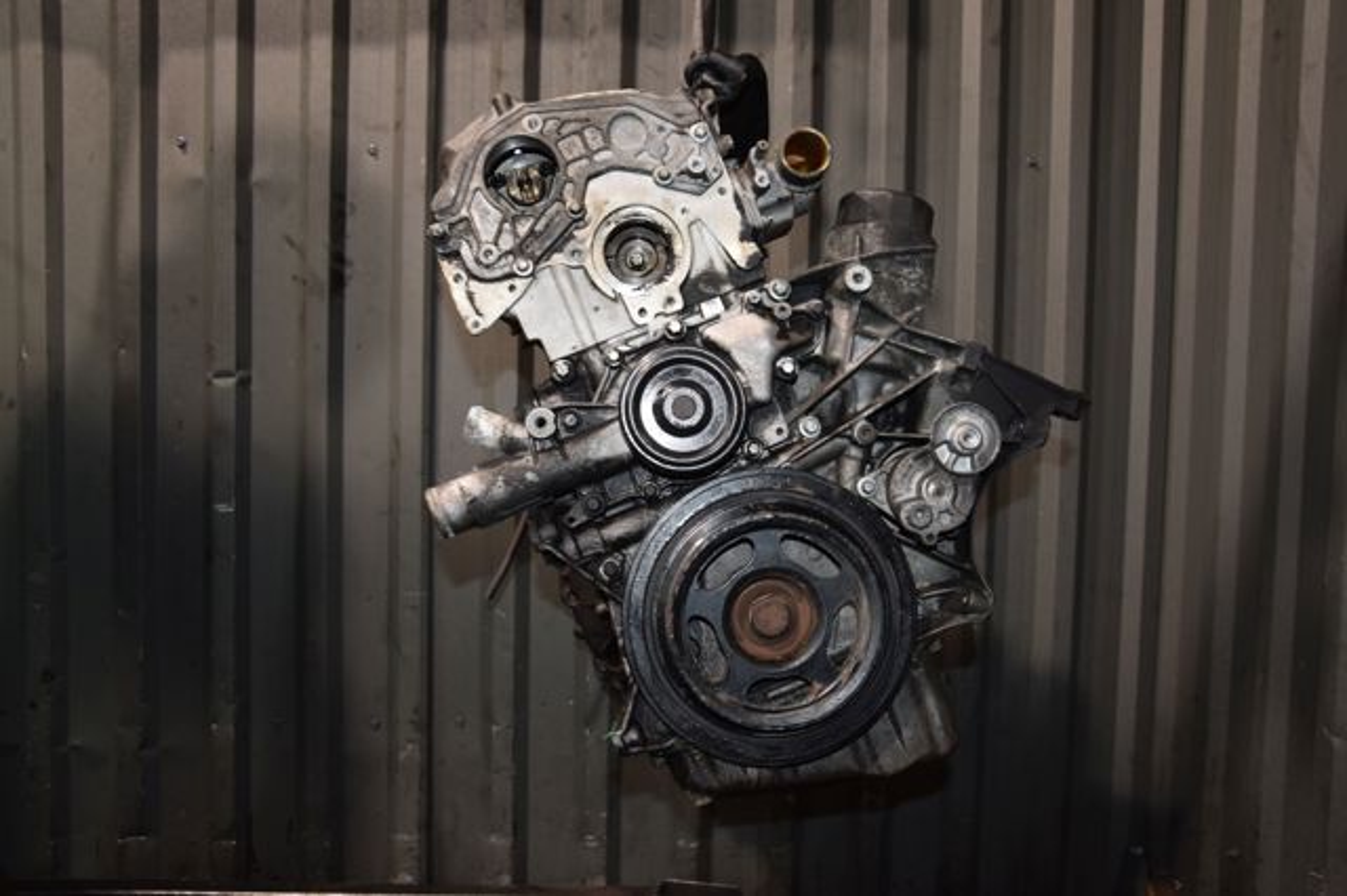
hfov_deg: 59.5
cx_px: 674
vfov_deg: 41.7
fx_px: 1178
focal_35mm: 32
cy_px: 448
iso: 800
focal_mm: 21
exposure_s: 1/60
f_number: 5
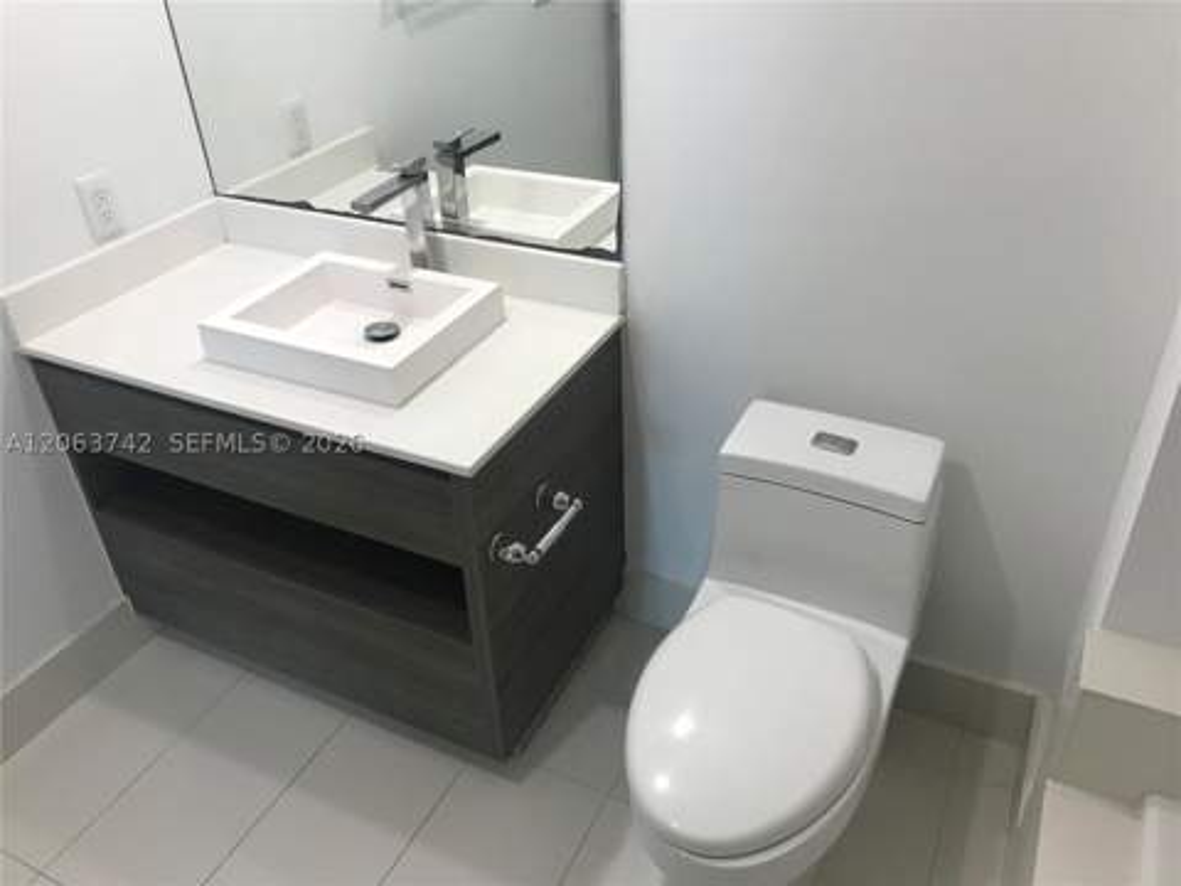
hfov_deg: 63.4
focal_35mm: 28
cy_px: 443
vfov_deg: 49.7
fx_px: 955
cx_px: 590
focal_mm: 3.99
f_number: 1.8
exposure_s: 1/40
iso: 25
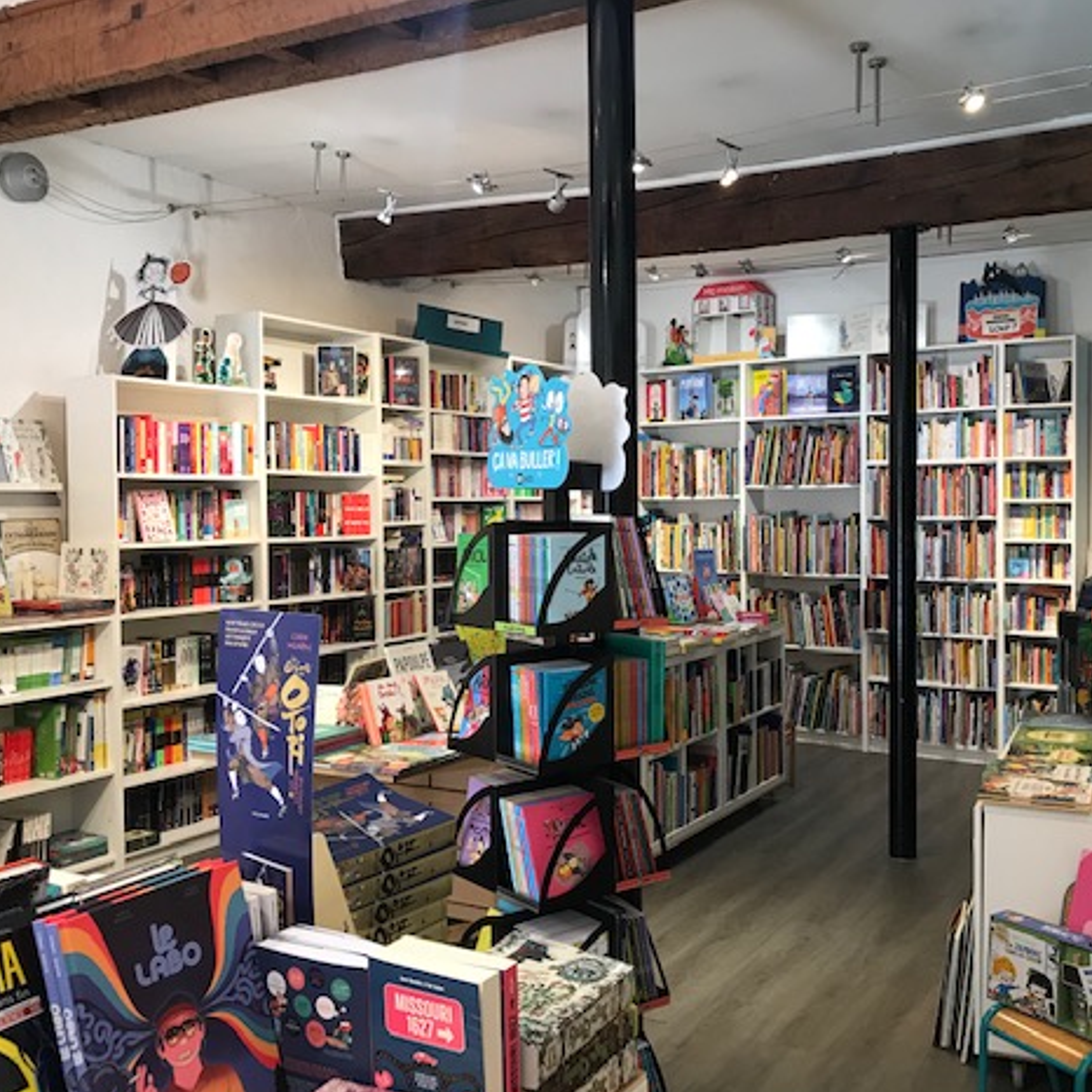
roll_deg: +1.1
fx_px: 1213
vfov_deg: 48.4
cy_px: 558
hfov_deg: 48.3
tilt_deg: -2.3
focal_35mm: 34
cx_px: 623
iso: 40
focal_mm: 3.99
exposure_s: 1/17
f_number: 1.8
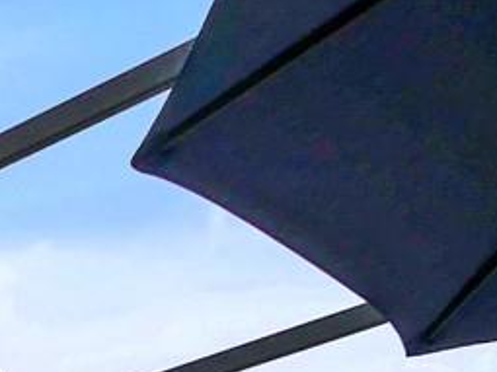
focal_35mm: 88
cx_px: -503
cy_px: 1038
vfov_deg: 11.6
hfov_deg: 16.7
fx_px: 1263
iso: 200
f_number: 7.1
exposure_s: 1/320
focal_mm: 7
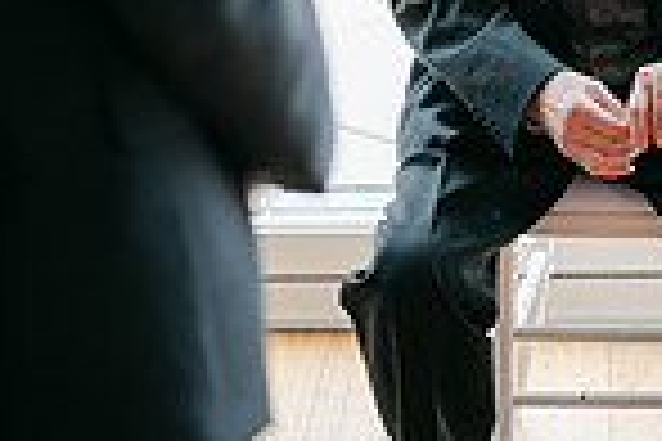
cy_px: -382
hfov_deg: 14.6
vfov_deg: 9.4
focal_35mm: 138
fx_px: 2537
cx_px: 653
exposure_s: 1/1000
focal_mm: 35
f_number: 1.4
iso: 100
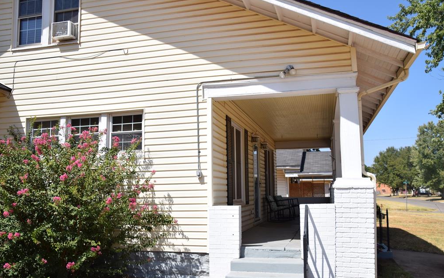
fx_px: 393
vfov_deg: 38.8
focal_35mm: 33
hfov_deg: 58.9
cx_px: 220
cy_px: 149
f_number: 7.1
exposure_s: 1/1600
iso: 400
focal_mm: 21
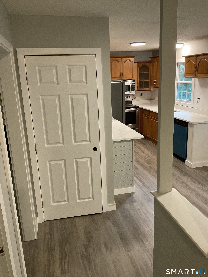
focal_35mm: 29
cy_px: 138
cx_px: 104
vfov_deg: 61.7
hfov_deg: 48.2
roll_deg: +1.9
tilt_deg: -15.6
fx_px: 232
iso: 160
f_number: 1.8
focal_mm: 3
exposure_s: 1/60
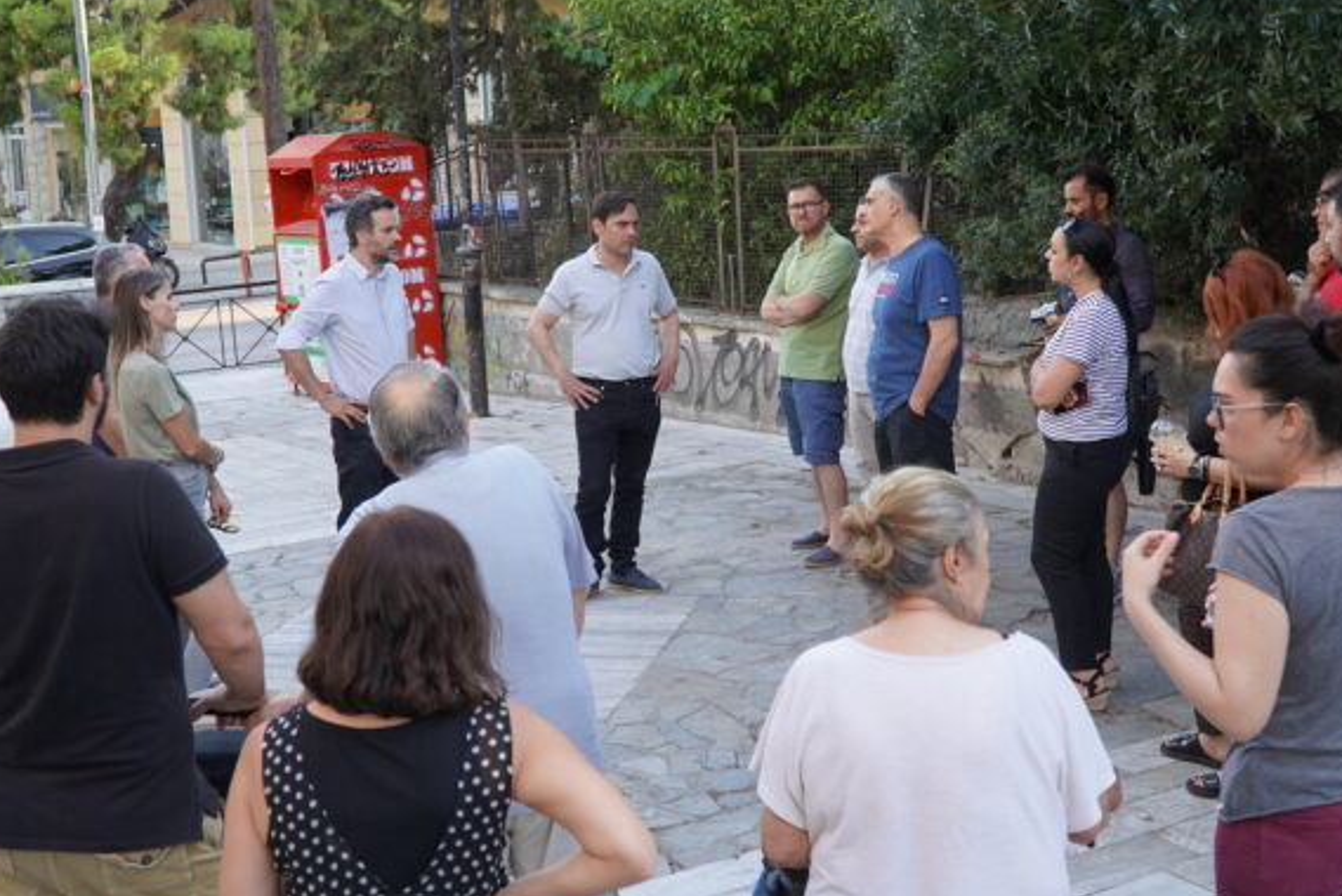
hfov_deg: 44.4
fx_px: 1641
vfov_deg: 30.5
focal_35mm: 44
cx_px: 594
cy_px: 410
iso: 320
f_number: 4
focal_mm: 24
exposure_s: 1/160
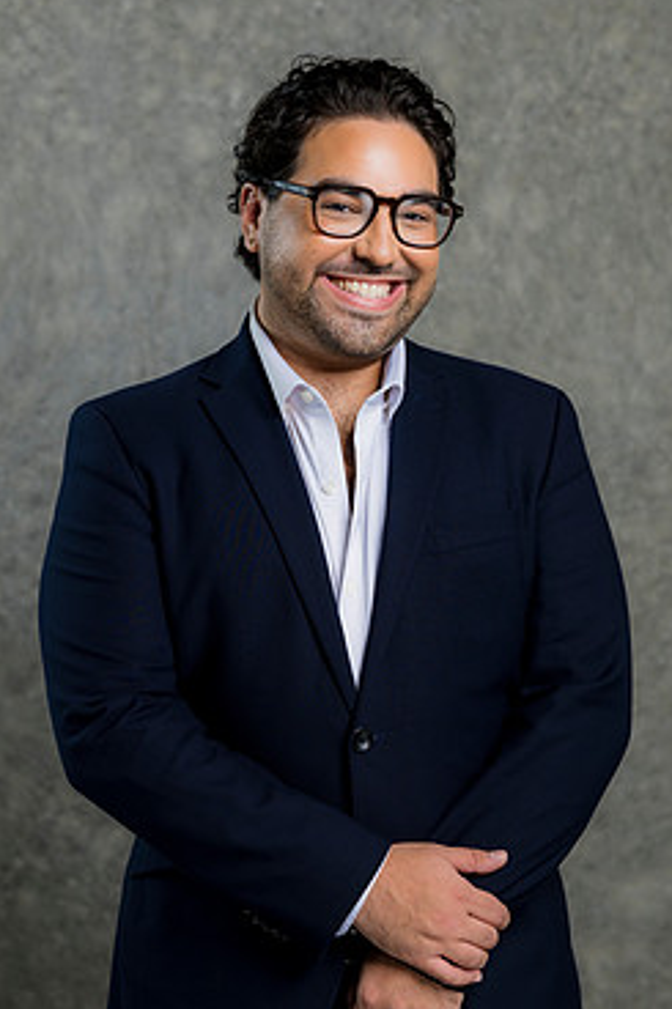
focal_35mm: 104
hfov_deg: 13.2
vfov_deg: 19.6
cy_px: 557
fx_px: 2915
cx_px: 365
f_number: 5
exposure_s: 1/200
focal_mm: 85
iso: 125
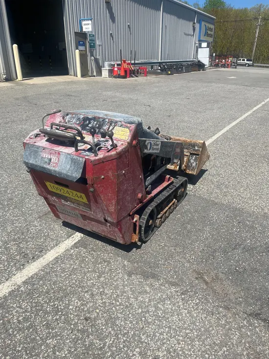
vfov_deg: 67.3
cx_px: 134
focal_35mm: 26
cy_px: 180
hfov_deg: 53.1
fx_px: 269
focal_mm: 5.1
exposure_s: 1/3745
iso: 50
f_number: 1.6
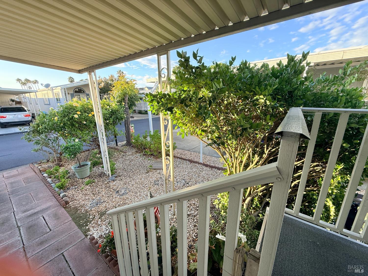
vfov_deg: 85.7
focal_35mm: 14
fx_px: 149
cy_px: 138
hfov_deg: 102.1
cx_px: 184
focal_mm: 2.22
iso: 64
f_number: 2.2
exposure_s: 1/188
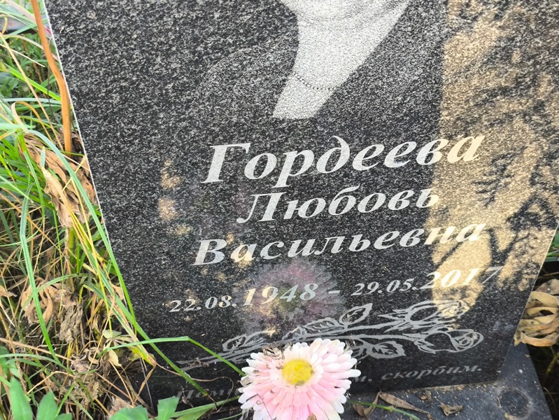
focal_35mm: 50
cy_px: 210
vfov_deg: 29.1
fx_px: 808
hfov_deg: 38.2
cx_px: 280
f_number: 1.7
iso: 80
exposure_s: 1/50
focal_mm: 4.71
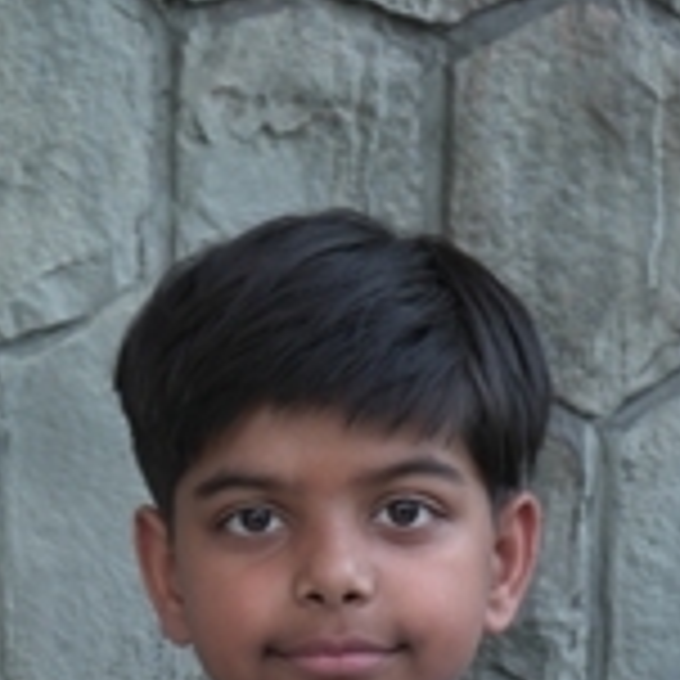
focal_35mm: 176
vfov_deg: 9.7
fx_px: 3912
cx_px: 354
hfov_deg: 9.9
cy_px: 941
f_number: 7.1
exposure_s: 1/125
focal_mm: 70
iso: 400
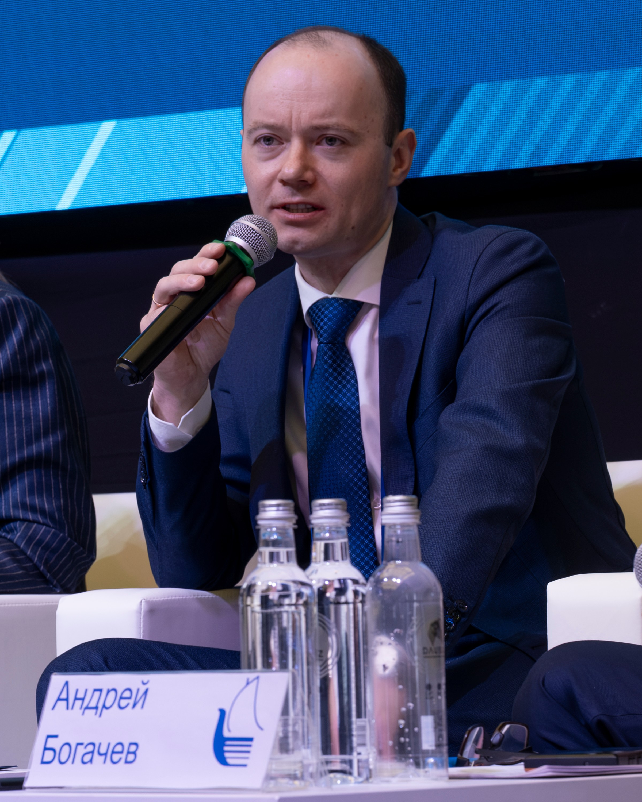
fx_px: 6159
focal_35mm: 259
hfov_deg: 6.0
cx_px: 308
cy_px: 519
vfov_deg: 7.5
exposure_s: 1/160
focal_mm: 75
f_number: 4.5
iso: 1250
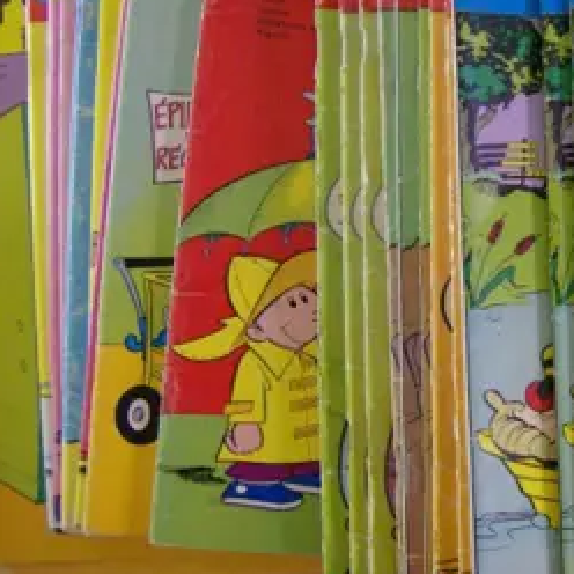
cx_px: 499
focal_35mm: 61
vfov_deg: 28.1
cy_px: 243
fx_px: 1144
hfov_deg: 27.3
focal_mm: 6
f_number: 2.8
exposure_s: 1/22.7
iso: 200
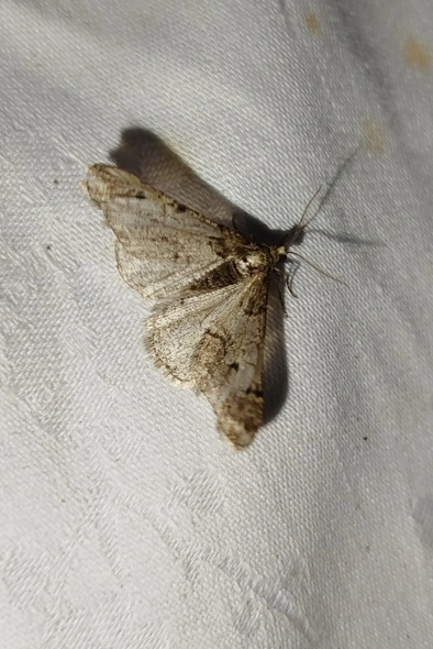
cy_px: 330
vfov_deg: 32.4
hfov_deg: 21.9
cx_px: 246
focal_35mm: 62
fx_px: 1117
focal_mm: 5.31
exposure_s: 1/50
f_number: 1.7
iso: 64
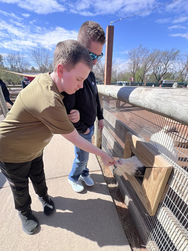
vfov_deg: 106.2
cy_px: 126
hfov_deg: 89.9
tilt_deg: -22.9
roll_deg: -0.1
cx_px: 94
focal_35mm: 13
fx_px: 94
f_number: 1.8
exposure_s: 1/605
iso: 32
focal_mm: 1.57
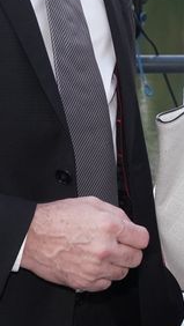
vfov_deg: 11.9
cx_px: 250
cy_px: -36
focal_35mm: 178
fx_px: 1541
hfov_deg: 6.8
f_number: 9
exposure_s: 1/60
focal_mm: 40
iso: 1600
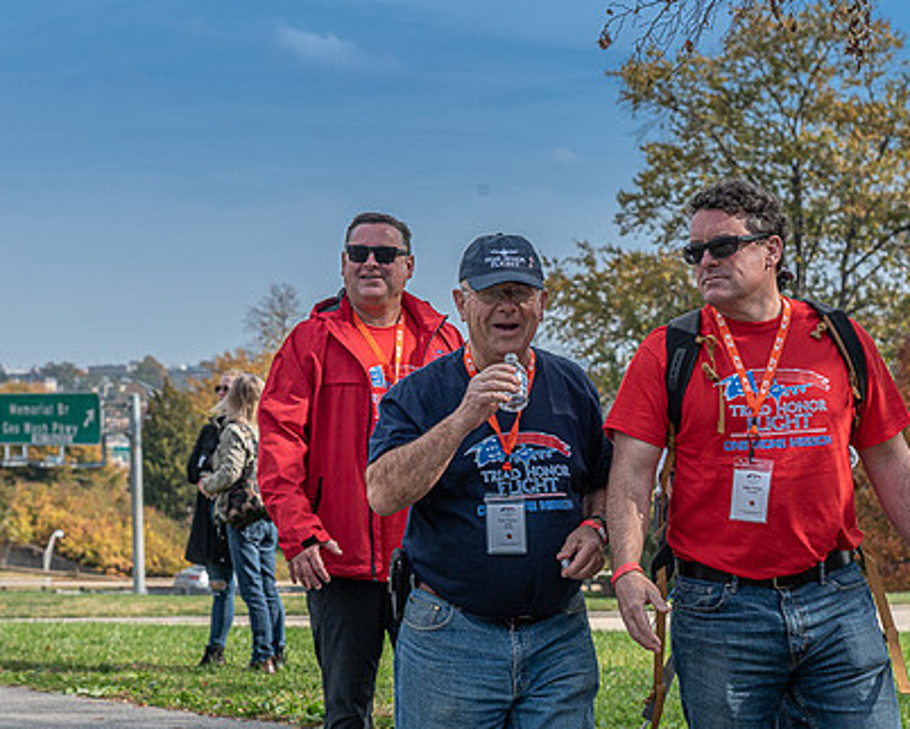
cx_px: 546
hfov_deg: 17.3
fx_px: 2991
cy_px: 422
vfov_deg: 13.9
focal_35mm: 111
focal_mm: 82
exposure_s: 1/1000
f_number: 8
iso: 500
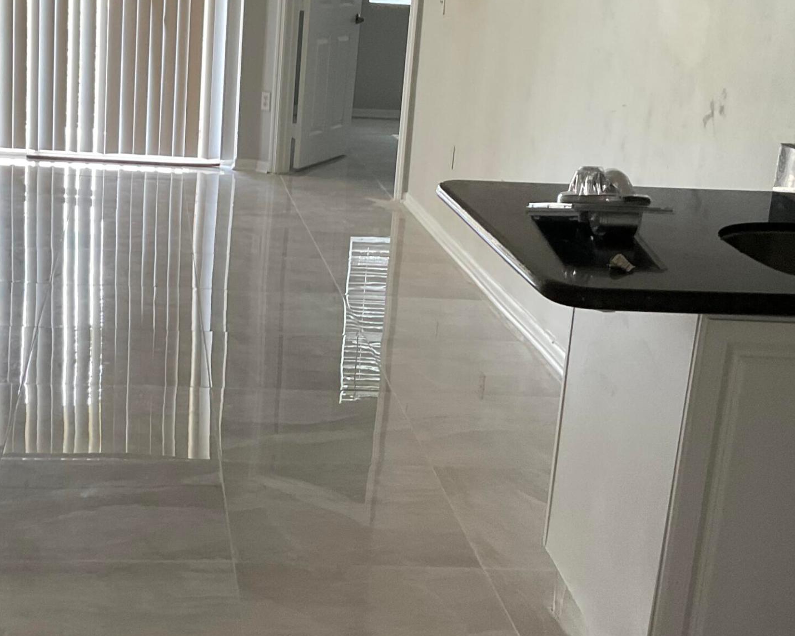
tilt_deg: -13.7
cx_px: 292
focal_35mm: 57
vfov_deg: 26.6
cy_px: 256
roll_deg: -3.2
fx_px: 1341
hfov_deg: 32.8
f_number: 1.8
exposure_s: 1/60
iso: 64
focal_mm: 3
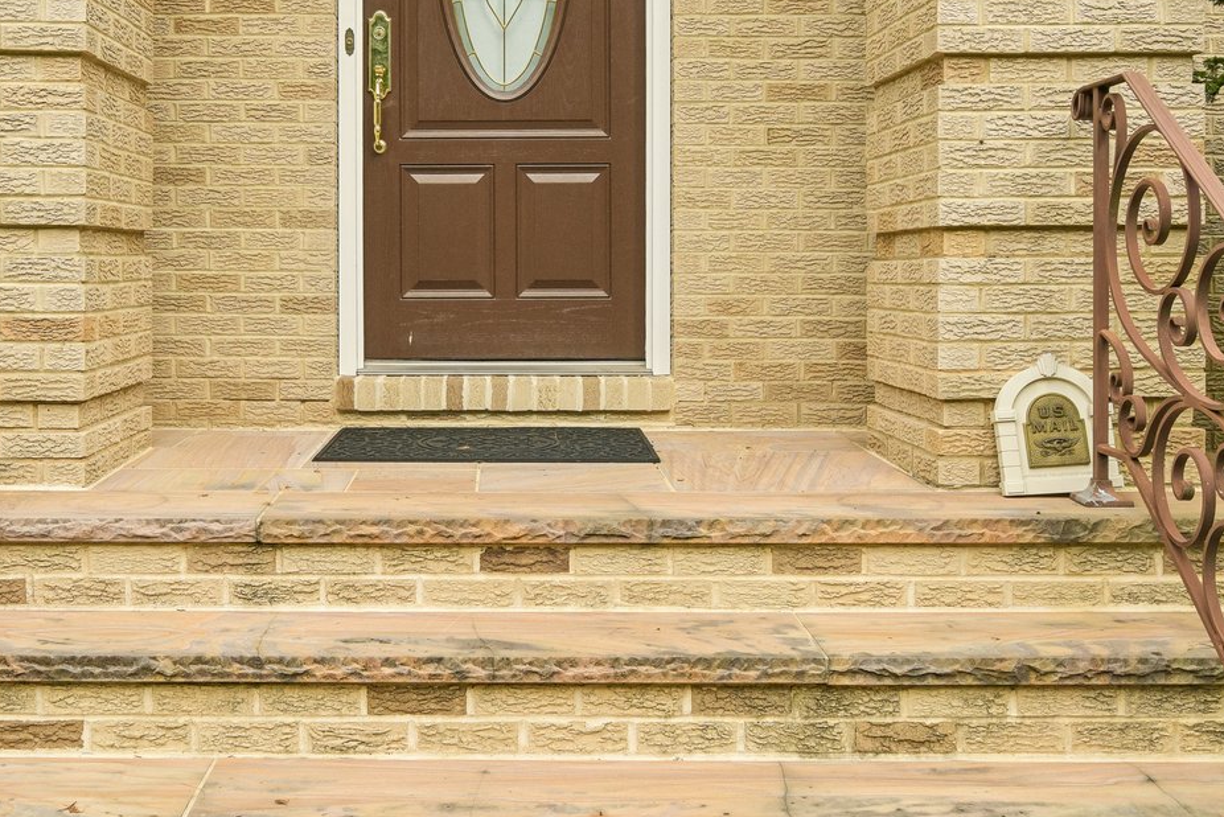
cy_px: 282
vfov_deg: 31.7
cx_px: 501
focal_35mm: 42
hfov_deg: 46.2
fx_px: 1428
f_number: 8
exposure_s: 1/250
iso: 400
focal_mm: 19
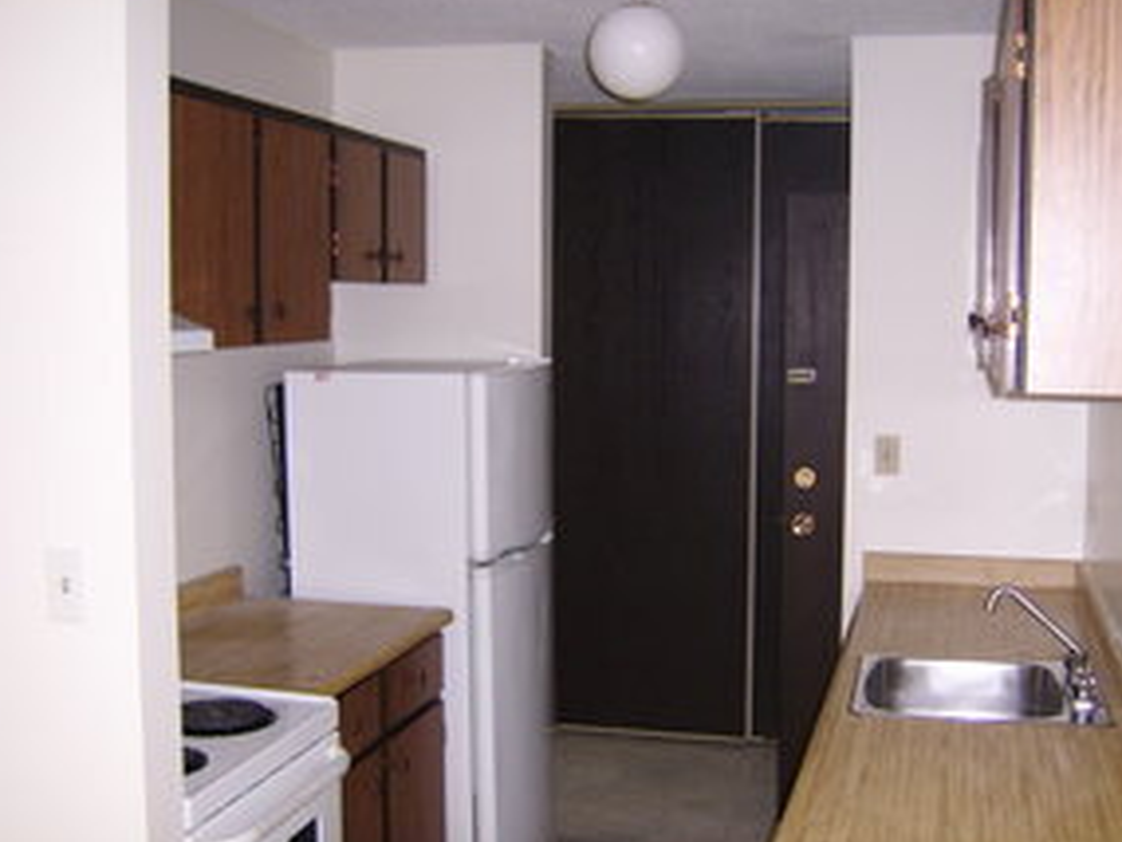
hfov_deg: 43.8
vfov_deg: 33.6
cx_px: 626
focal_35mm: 43
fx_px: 1394
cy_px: 462
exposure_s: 1/30
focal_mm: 5.95
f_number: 2.8
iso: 154
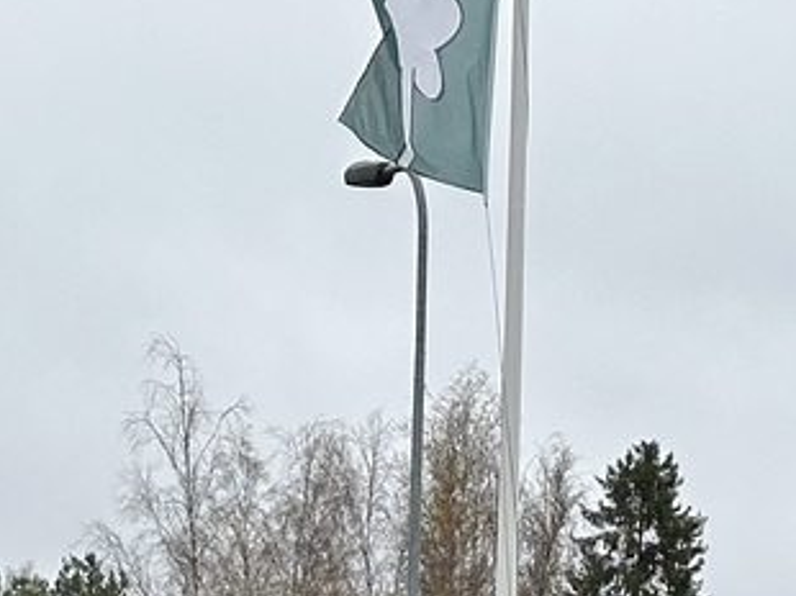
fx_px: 5124
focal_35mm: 223
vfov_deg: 6.4
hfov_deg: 8.9
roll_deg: -1.4
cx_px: 490
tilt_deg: -2.4
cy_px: 1287
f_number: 1.78
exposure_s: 1/642
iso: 64
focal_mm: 6.86
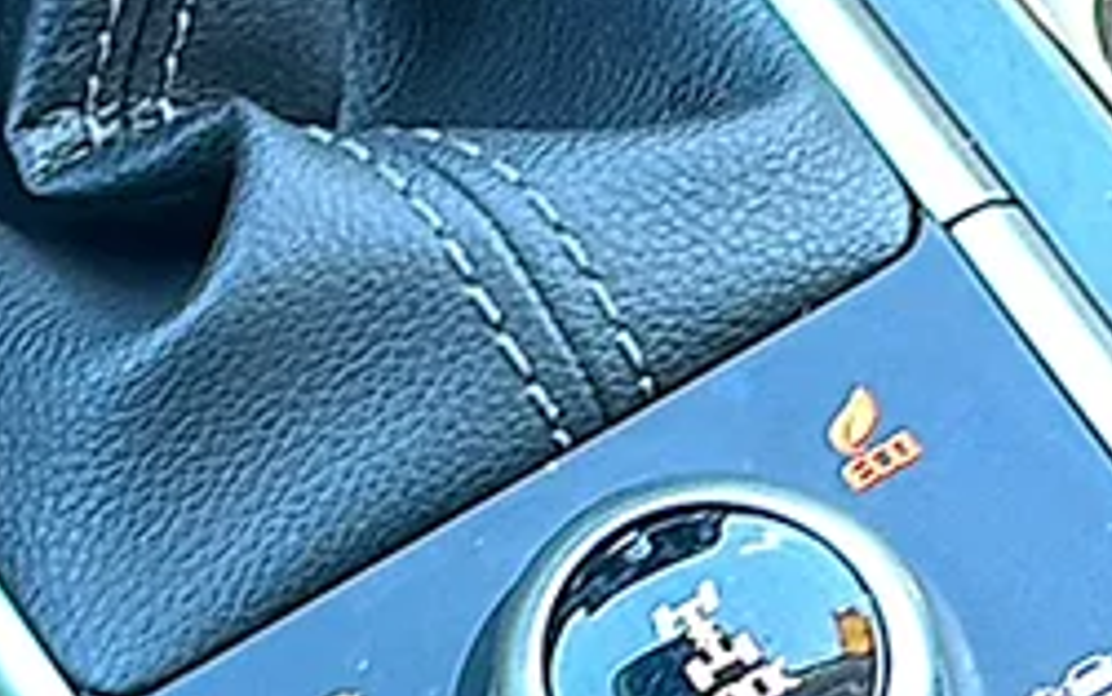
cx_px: 899
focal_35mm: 148
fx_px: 4486
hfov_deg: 14.0
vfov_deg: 8.7
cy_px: 978
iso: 100
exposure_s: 1/40
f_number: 1.78
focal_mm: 6.86
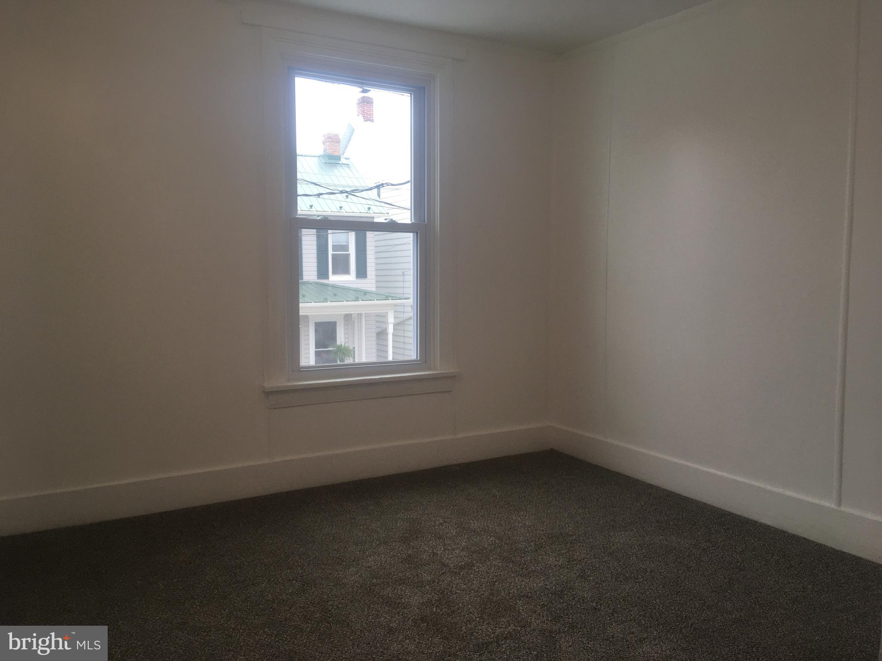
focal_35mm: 29
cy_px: 330
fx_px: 739
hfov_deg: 61.7
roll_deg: +0.6
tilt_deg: -5.3
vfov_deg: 48.2
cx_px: 441
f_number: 2.2
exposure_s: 1/60
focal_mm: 4.15
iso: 32
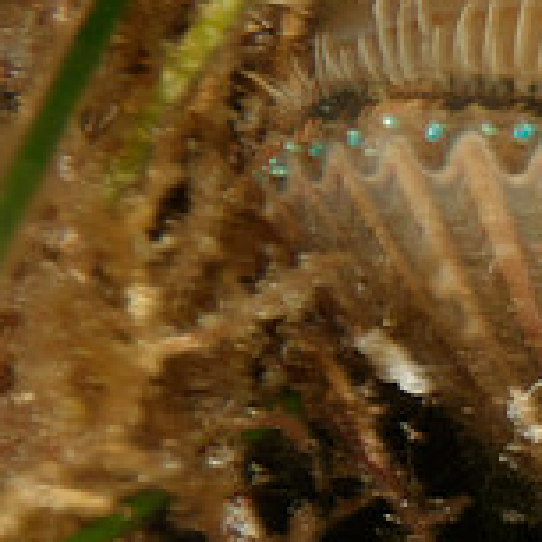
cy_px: 494
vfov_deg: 7.3
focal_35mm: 238
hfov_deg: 7.2
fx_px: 4216
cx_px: 939
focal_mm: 12.73
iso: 200
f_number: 3.9
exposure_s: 1/60
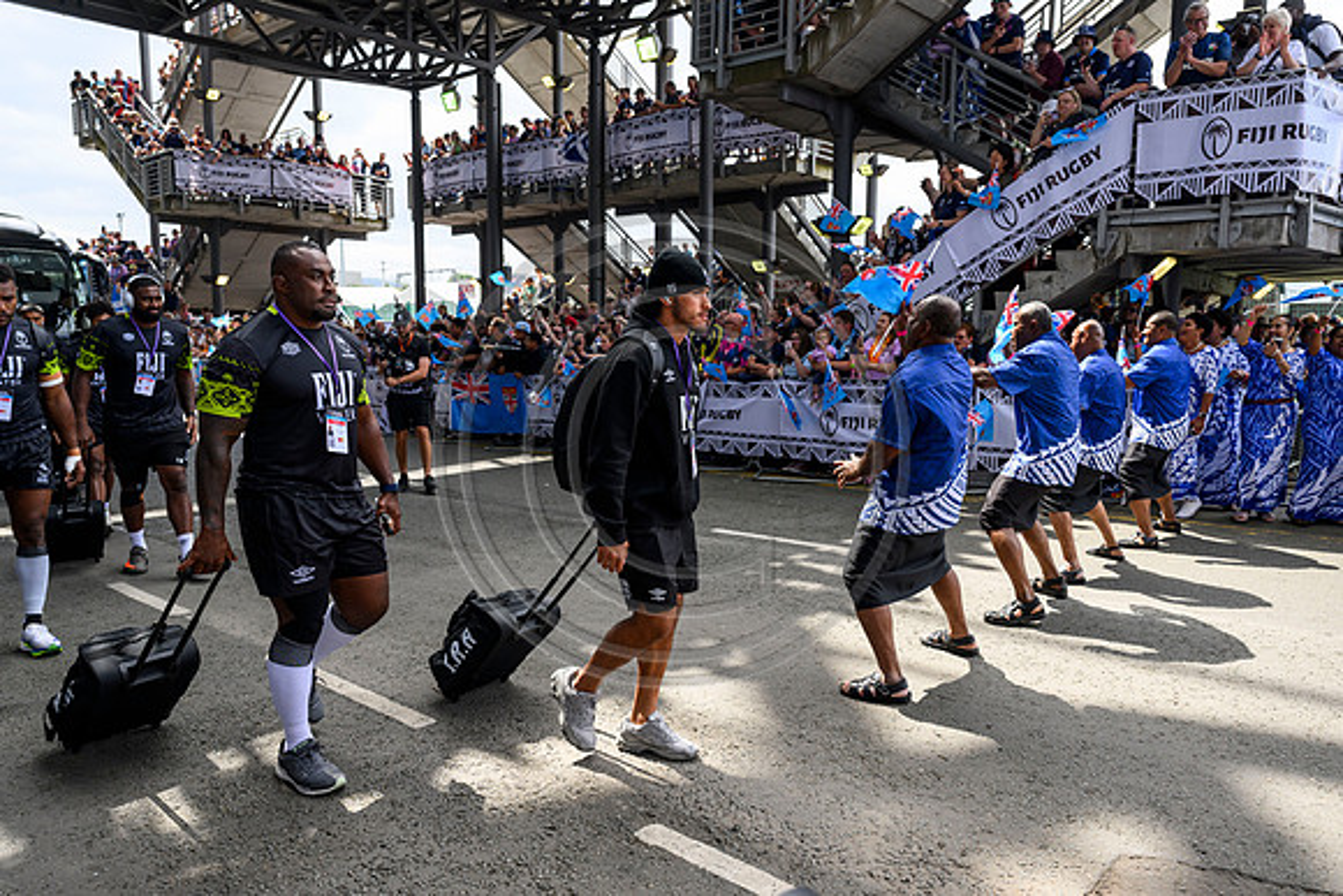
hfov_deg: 69.4
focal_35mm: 26
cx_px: 672
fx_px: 970
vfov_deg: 49.6
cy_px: 448
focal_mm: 26
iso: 500
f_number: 4.5
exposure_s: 1/1000
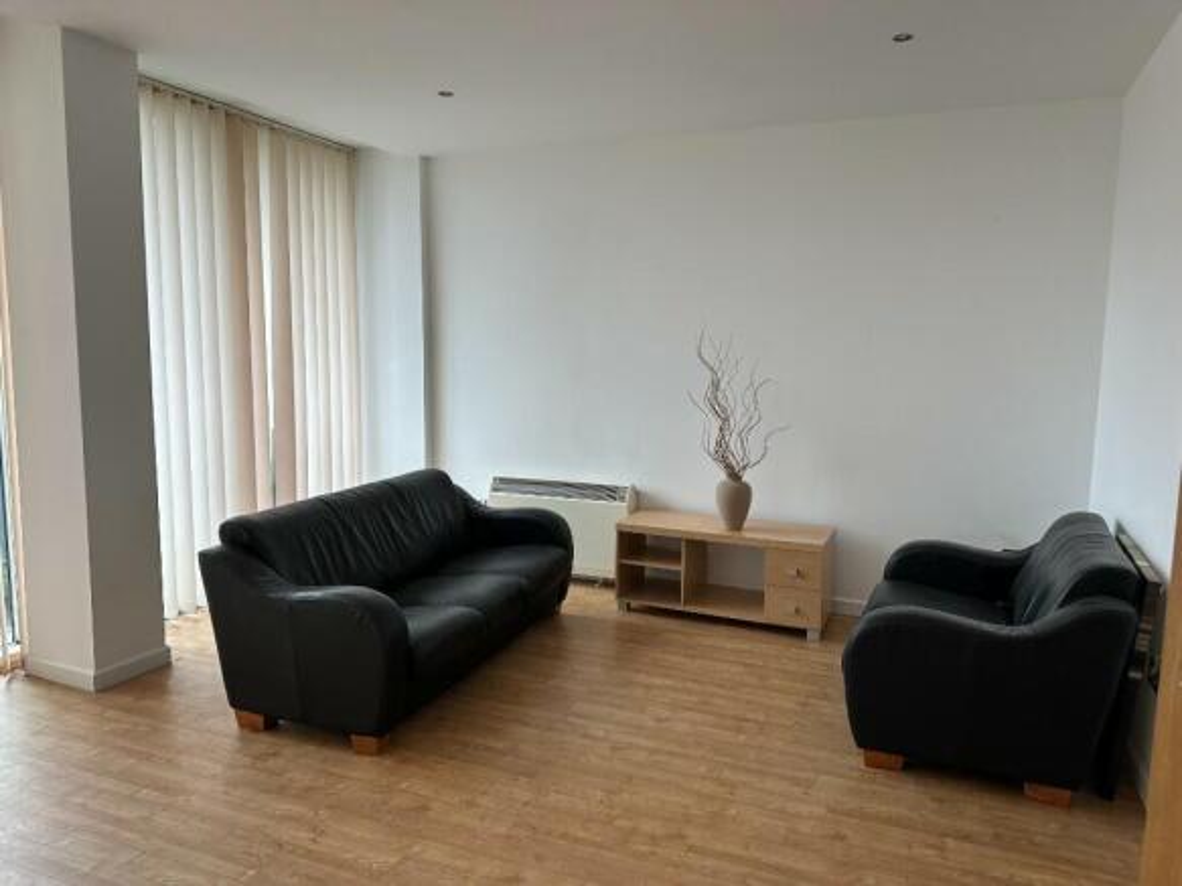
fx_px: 819
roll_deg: -0.1
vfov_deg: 56.8
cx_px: 591
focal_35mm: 24
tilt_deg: -5.5
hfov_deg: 71.6
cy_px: 443
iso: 125
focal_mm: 6.86
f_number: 1.78
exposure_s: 1/121
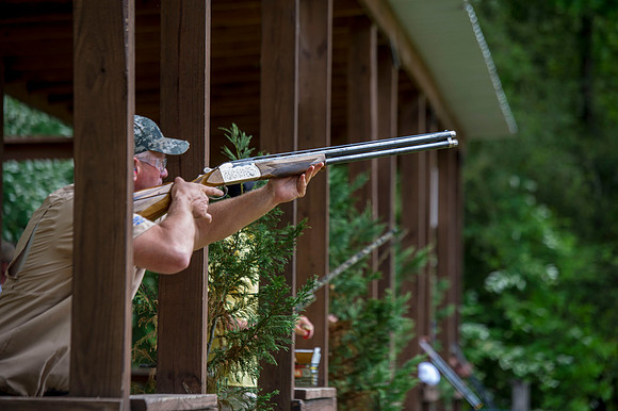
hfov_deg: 12.8
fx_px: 2745
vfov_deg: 8.6
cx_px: 309
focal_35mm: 160
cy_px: 206
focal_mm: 160
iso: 200
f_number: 3.5
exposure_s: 1/80
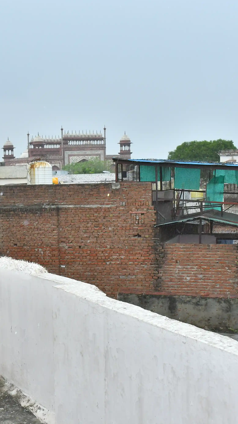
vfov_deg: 36.6
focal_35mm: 57
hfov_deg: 20.4
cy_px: 212
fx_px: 640
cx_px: -1
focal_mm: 24
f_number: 11
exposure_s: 1/200
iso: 640
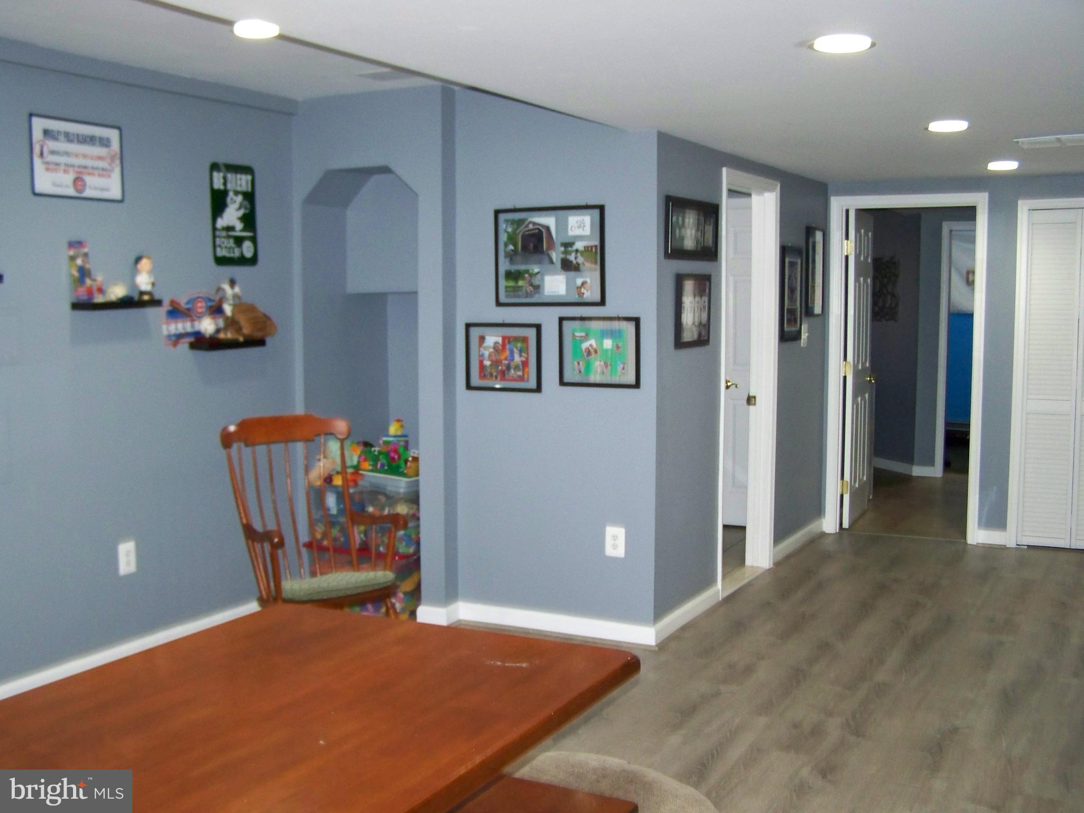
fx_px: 1190
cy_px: 406
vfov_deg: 37.7
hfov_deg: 49.0
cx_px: 542
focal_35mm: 38
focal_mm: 6.3
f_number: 2.8
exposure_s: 1/30
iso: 200
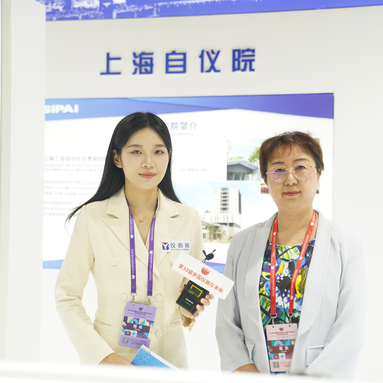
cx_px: 186
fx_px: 864
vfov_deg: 25.0
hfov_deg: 25.0
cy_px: 192
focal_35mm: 69
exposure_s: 1/125
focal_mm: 54
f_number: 2.8
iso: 200
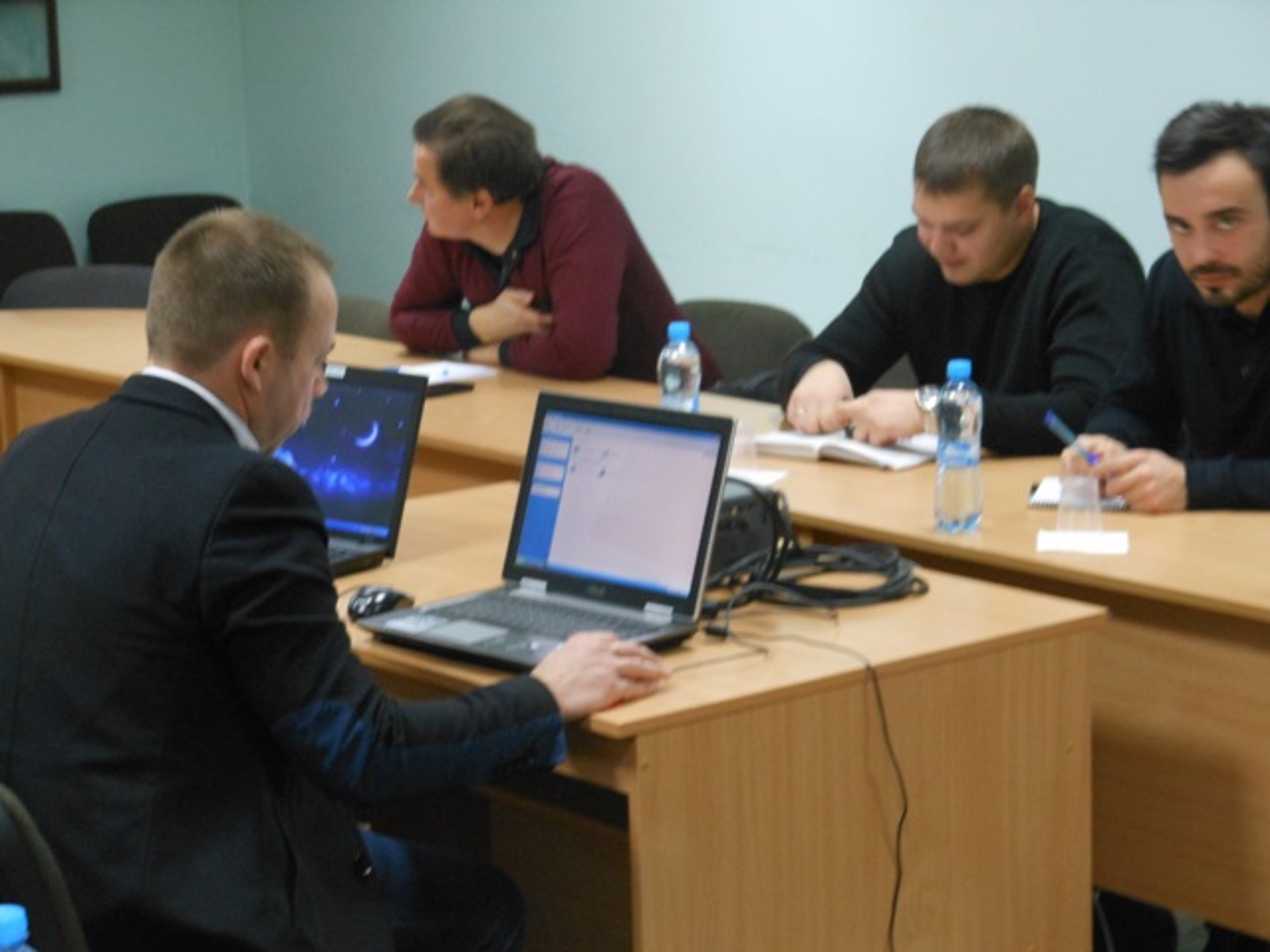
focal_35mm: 87
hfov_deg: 22.5
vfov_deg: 17.0
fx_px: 3192
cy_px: 476
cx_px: 635
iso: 400
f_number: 4.6
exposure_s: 1/10
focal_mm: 15.5
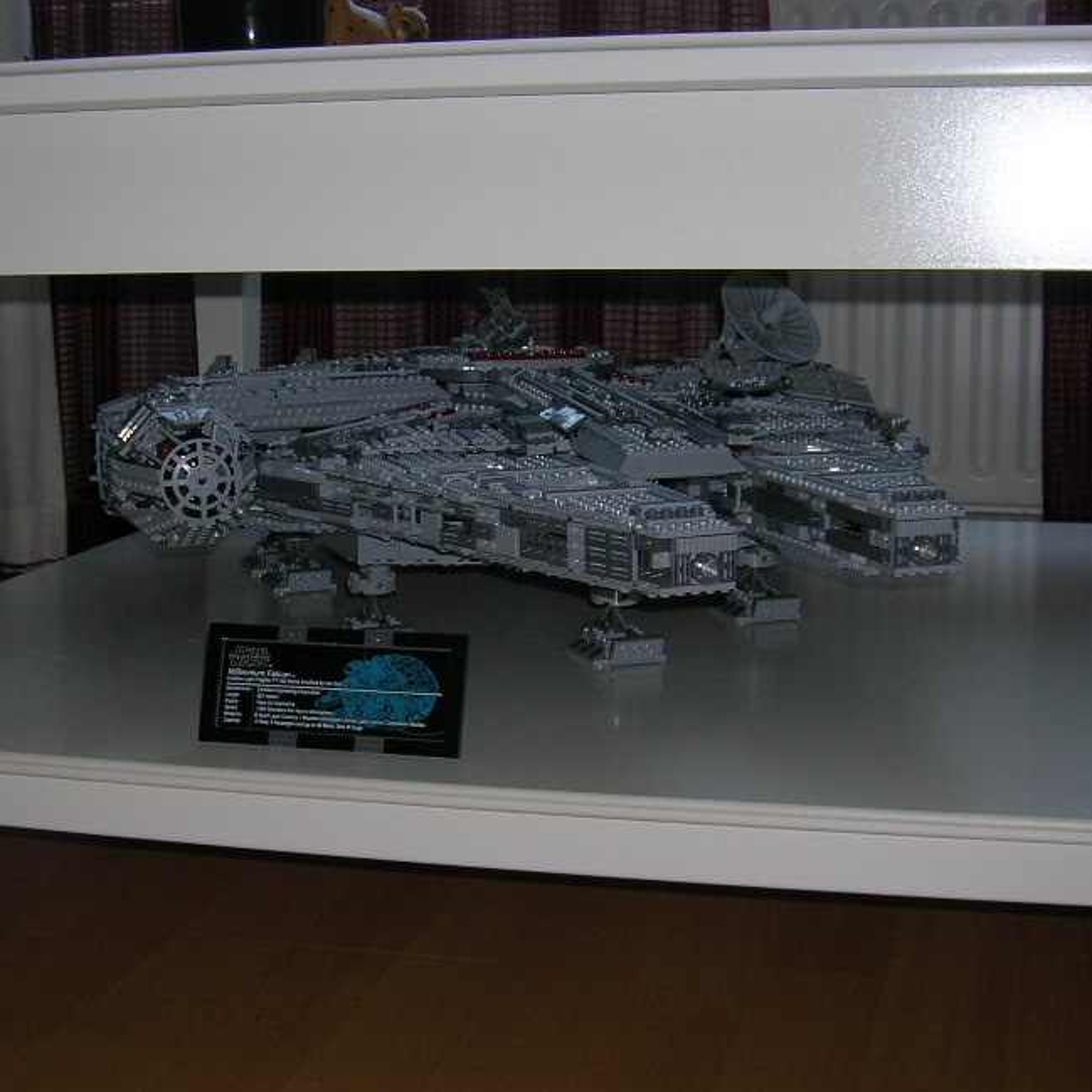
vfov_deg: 32.2
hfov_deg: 32.2
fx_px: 1892
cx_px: 485
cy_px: 564
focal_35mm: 53
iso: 50
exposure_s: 1/60.1
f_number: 3
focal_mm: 6.4
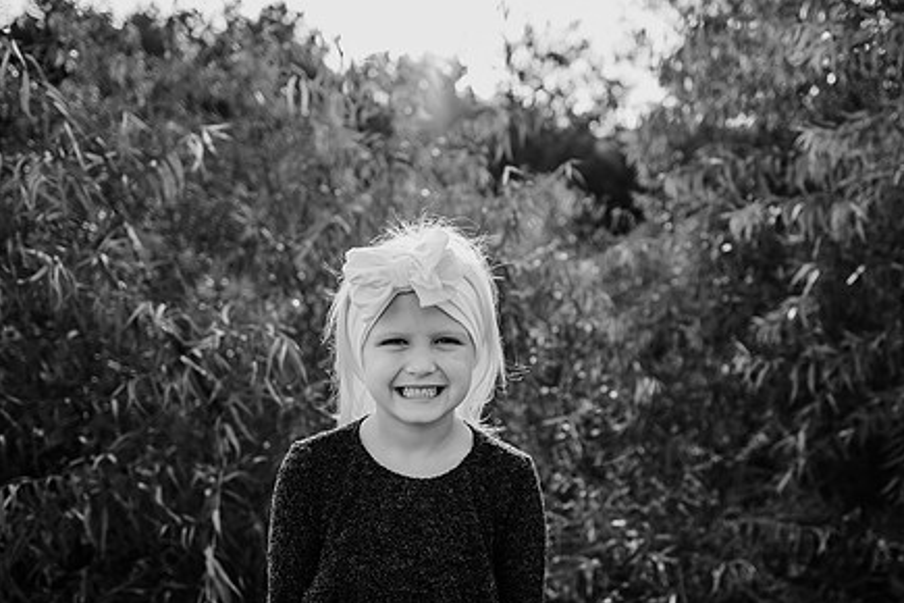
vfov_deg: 41.1
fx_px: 803
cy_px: 334
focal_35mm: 32
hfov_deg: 58.0
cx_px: 563
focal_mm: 24
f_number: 2.5
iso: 200
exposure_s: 1/1250
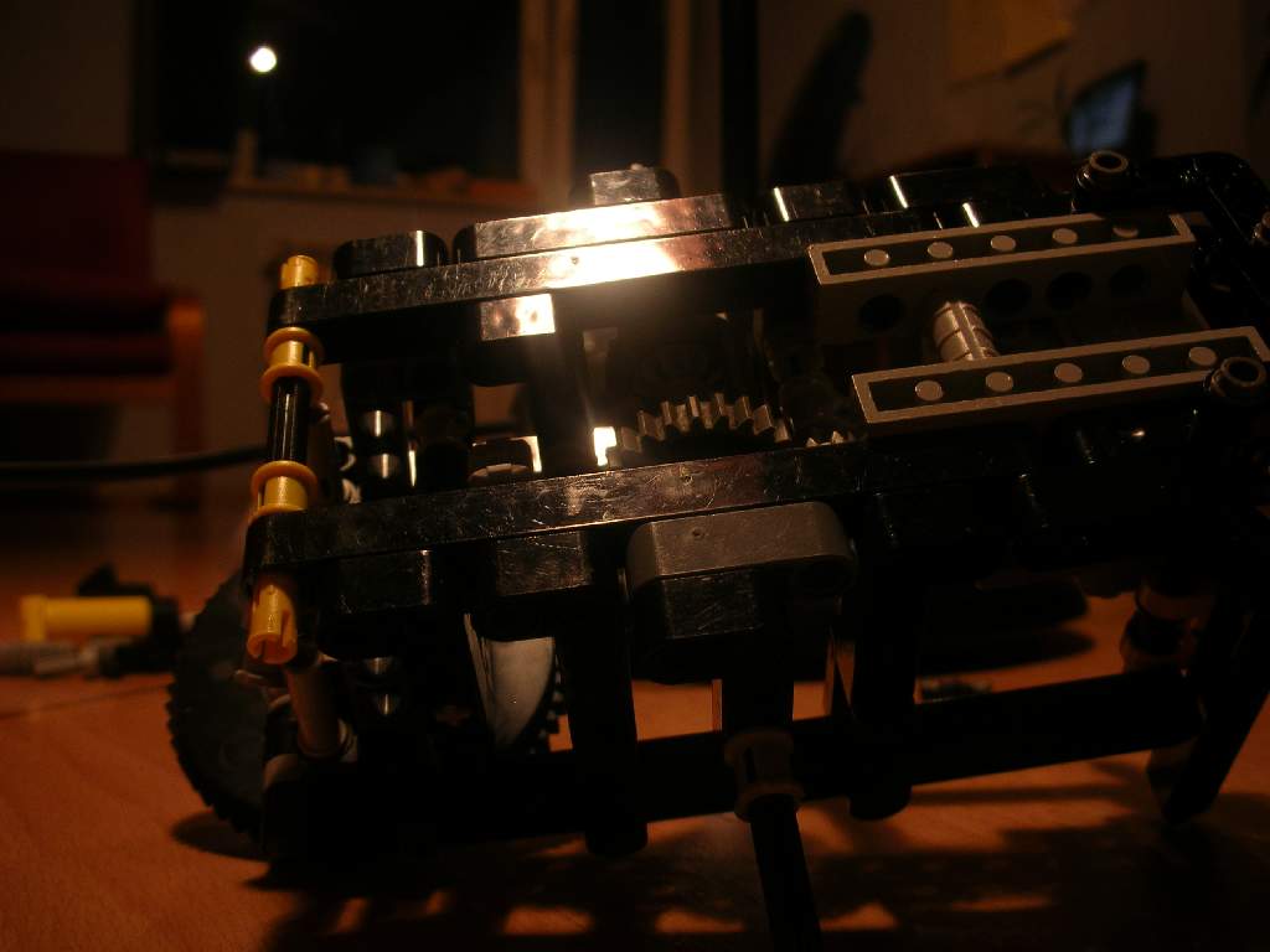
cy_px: 476
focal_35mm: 35
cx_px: 635
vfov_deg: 40.7
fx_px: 1284
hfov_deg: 52.6
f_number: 3
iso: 50
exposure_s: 1/6
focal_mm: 5.8
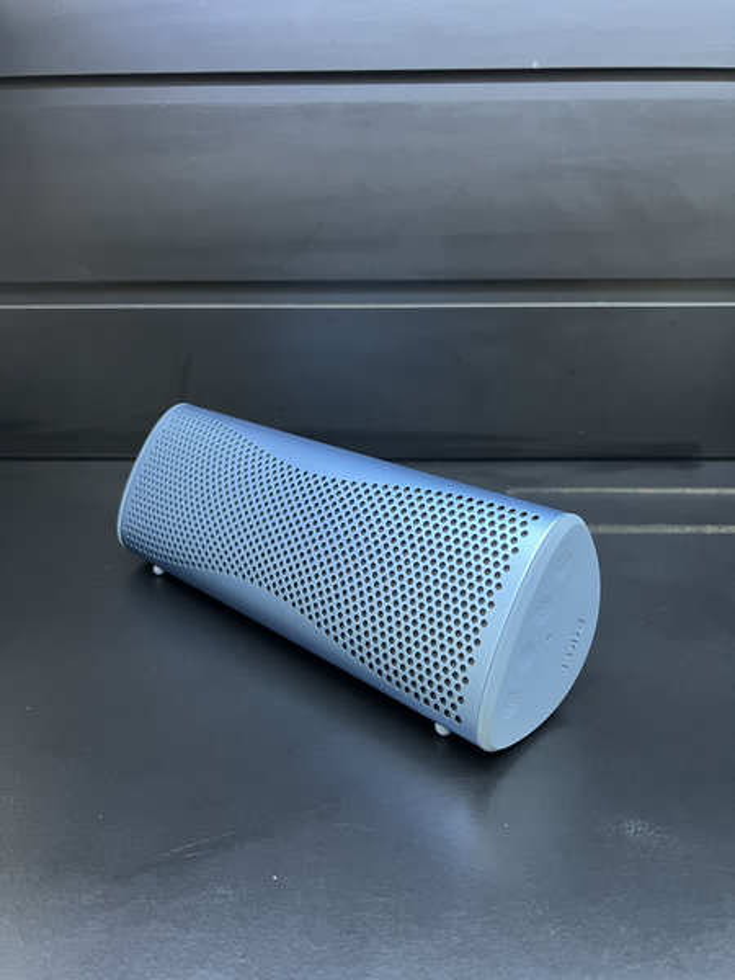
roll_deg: +0.3
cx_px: 368
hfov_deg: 53.1
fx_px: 736
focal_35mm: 26
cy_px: 490
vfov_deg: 67.3
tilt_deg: -19.5
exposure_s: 1/50
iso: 320
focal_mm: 5.7
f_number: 1.5
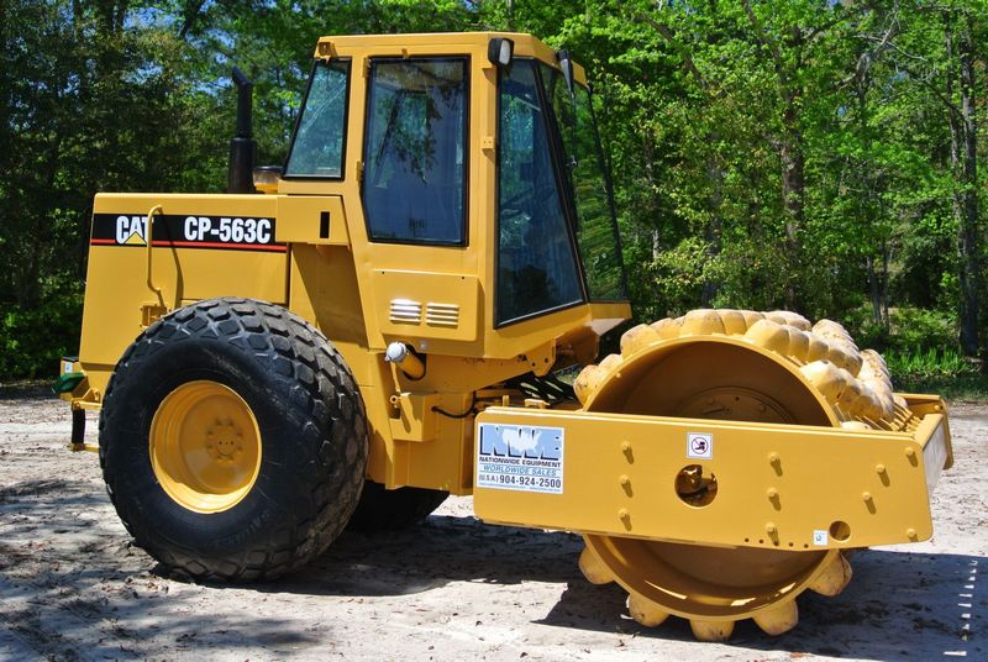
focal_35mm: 44
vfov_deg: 30.6
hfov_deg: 44.4
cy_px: 331
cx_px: 494
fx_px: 1209
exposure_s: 1/125
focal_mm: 16.3
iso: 100
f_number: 4.2
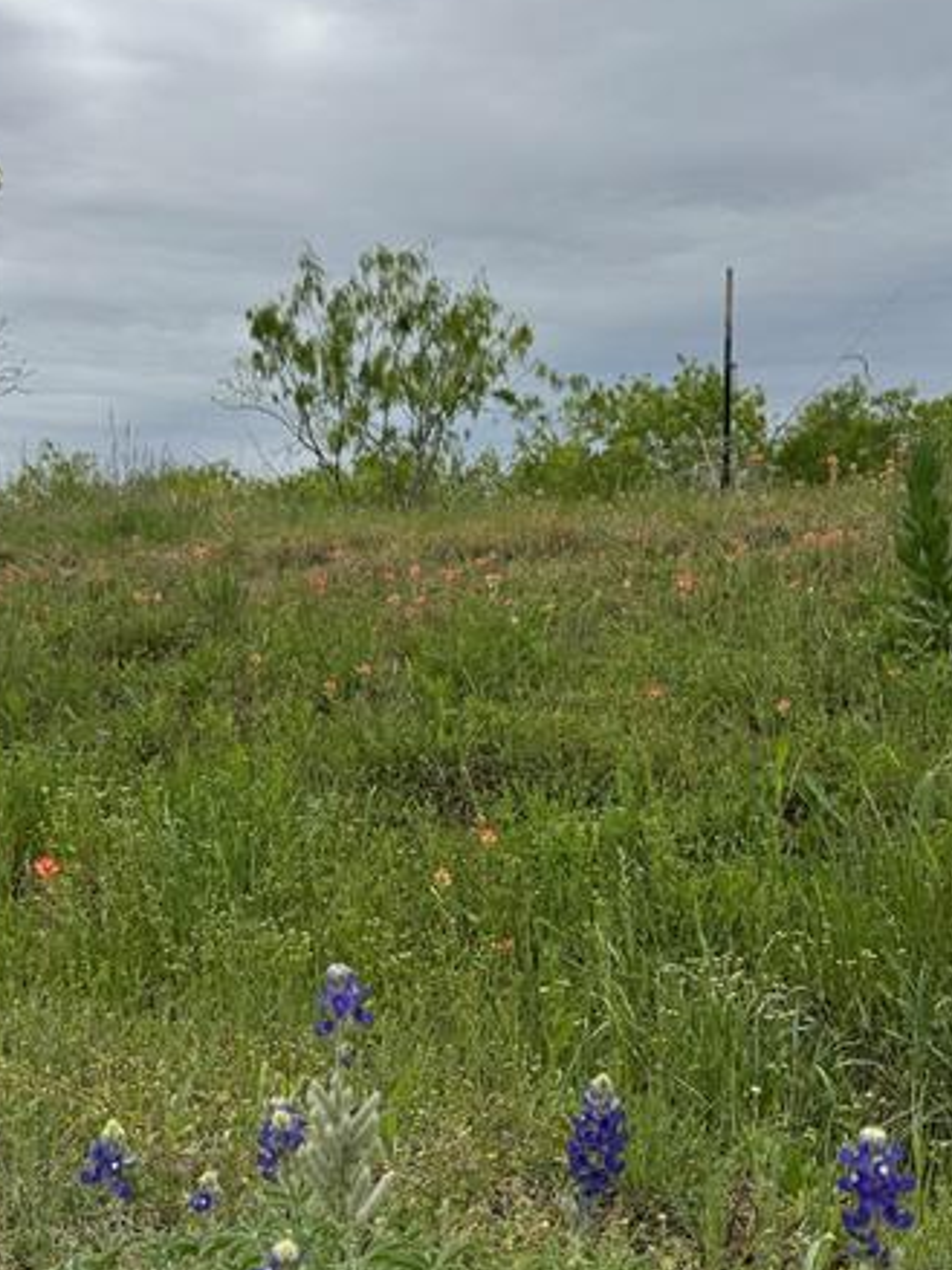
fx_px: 1541
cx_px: 373
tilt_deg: -4.1
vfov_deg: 44.7
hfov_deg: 34.2
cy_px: 697
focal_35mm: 42
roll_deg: +1.2
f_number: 1.78
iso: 80
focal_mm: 6.76
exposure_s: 1/9009
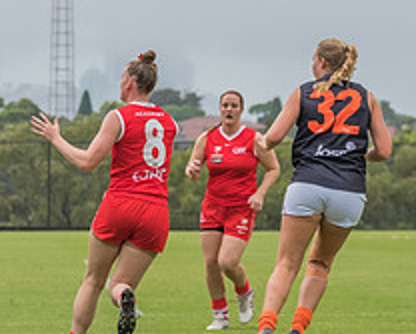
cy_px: 122
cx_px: -106
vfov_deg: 2.5
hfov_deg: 3.1
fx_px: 7694
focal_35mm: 624
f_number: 9
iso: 800
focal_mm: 150
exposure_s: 1/1250
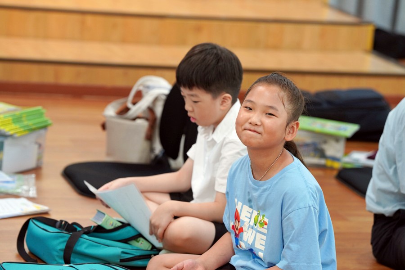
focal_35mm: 140
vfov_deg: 9.8
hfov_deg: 14.7
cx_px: 202
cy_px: 135
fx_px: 1575
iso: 1250
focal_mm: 140
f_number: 4
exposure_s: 1/160
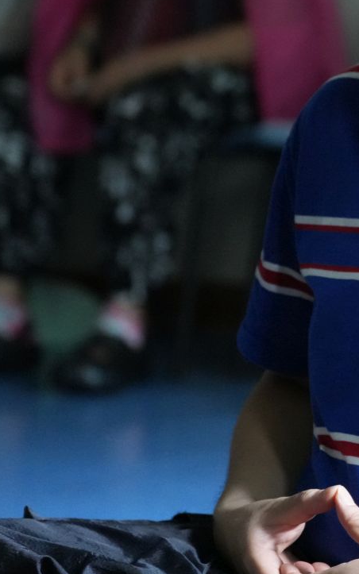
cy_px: 131
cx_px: 599
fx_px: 3177
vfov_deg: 10.3
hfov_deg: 6.4
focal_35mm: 203
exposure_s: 1/100
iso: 5000
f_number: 2.8
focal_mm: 72
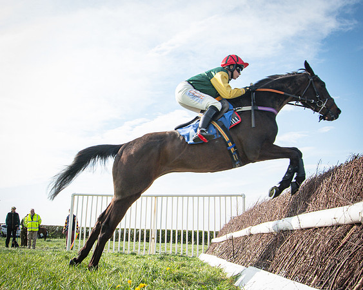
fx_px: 378
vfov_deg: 42.0
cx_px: 141
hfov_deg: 50.9
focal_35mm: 35
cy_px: 145
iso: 800
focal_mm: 20
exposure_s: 1/1100
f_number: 8
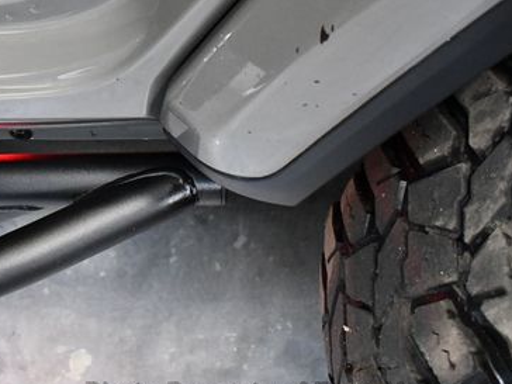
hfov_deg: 30.5
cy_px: 120
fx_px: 902
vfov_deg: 23.9
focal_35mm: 61
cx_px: 69
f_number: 3.5
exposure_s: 1/125
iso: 3200
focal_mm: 18
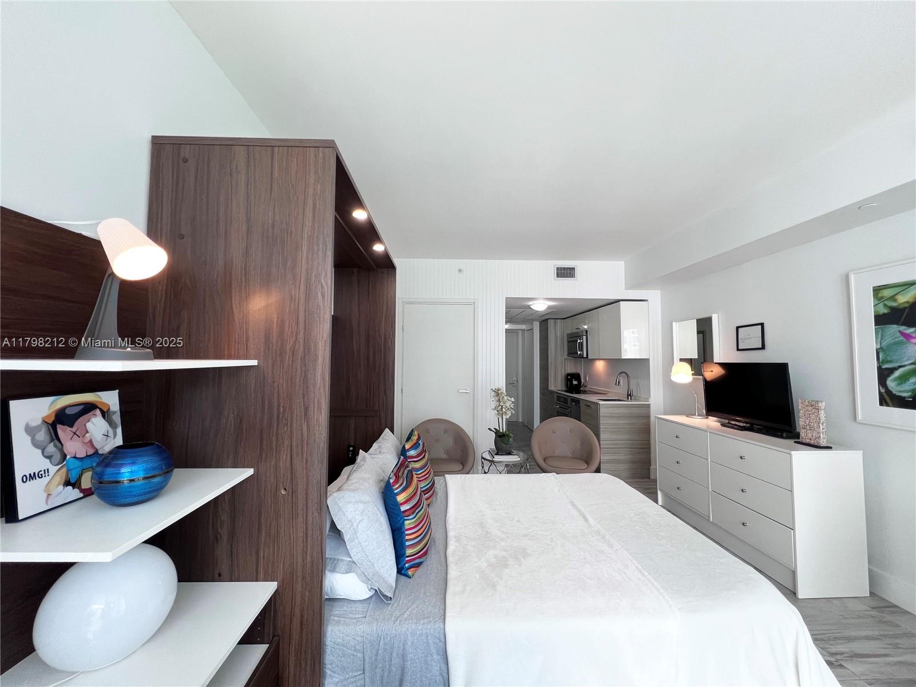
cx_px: 458
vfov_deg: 89.9
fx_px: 344
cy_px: 344
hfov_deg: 106.2
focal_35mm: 13
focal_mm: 1.57
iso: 200
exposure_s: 1/120
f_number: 1.8
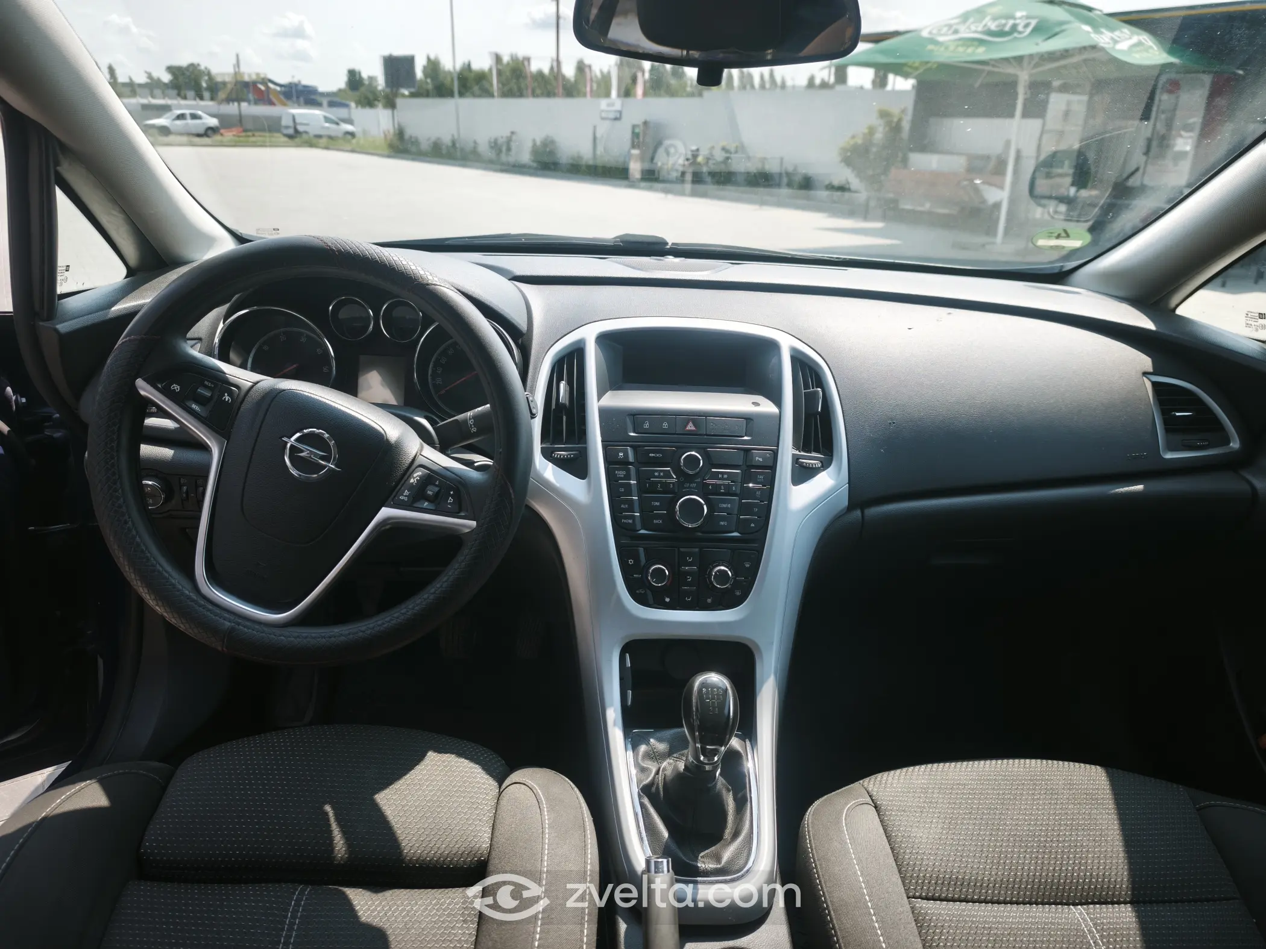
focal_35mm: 23
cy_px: 474
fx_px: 841
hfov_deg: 73.9
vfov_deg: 58.9
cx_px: 633
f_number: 1.62
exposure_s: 1/143
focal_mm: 6.45
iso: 50
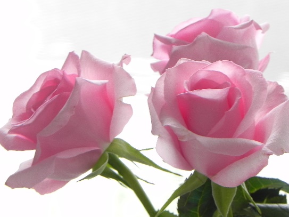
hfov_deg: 9.1
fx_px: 1811
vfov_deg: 6.8
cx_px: 153
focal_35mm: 217
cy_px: 95
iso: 160
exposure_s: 1/15
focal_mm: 32.7
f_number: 5
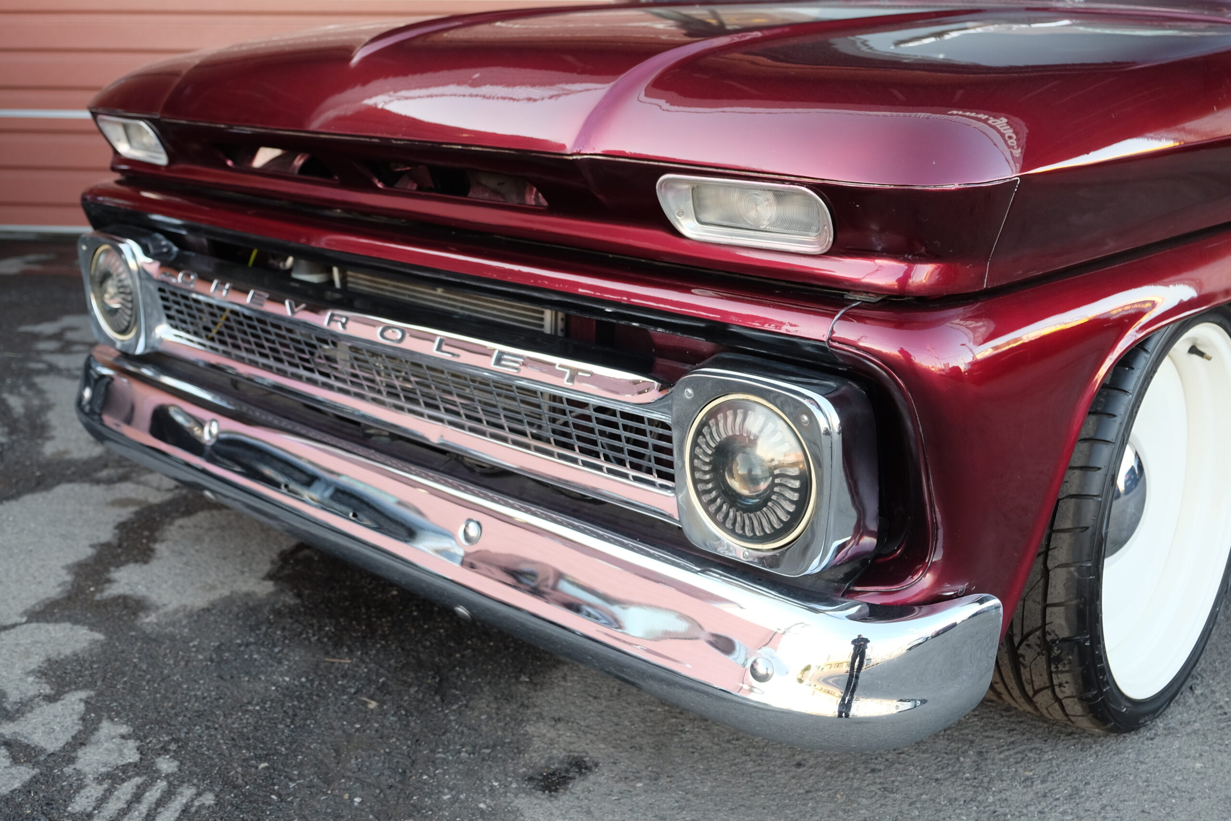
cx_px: 616
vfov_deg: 35.1
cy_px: 410
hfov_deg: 50.7
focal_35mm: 38
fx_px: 1299
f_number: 3.2
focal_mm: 25.4
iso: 400
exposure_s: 1/120
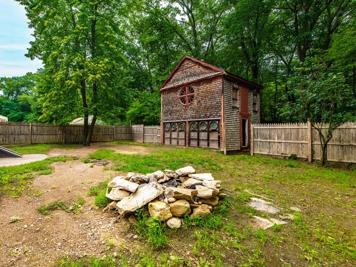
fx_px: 165
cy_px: 134
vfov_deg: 78.1
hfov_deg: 93.5
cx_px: 147
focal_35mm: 16
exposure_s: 1/80
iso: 400
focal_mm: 14
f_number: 10
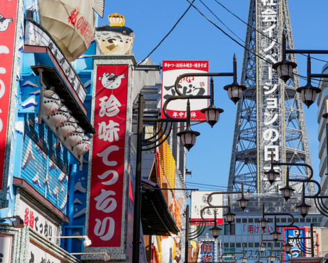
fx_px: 913
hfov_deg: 20.1
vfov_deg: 16.2
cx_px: 270
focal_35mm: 94
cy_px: 31
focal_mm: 38
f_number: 8
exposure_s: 1/320
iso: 100
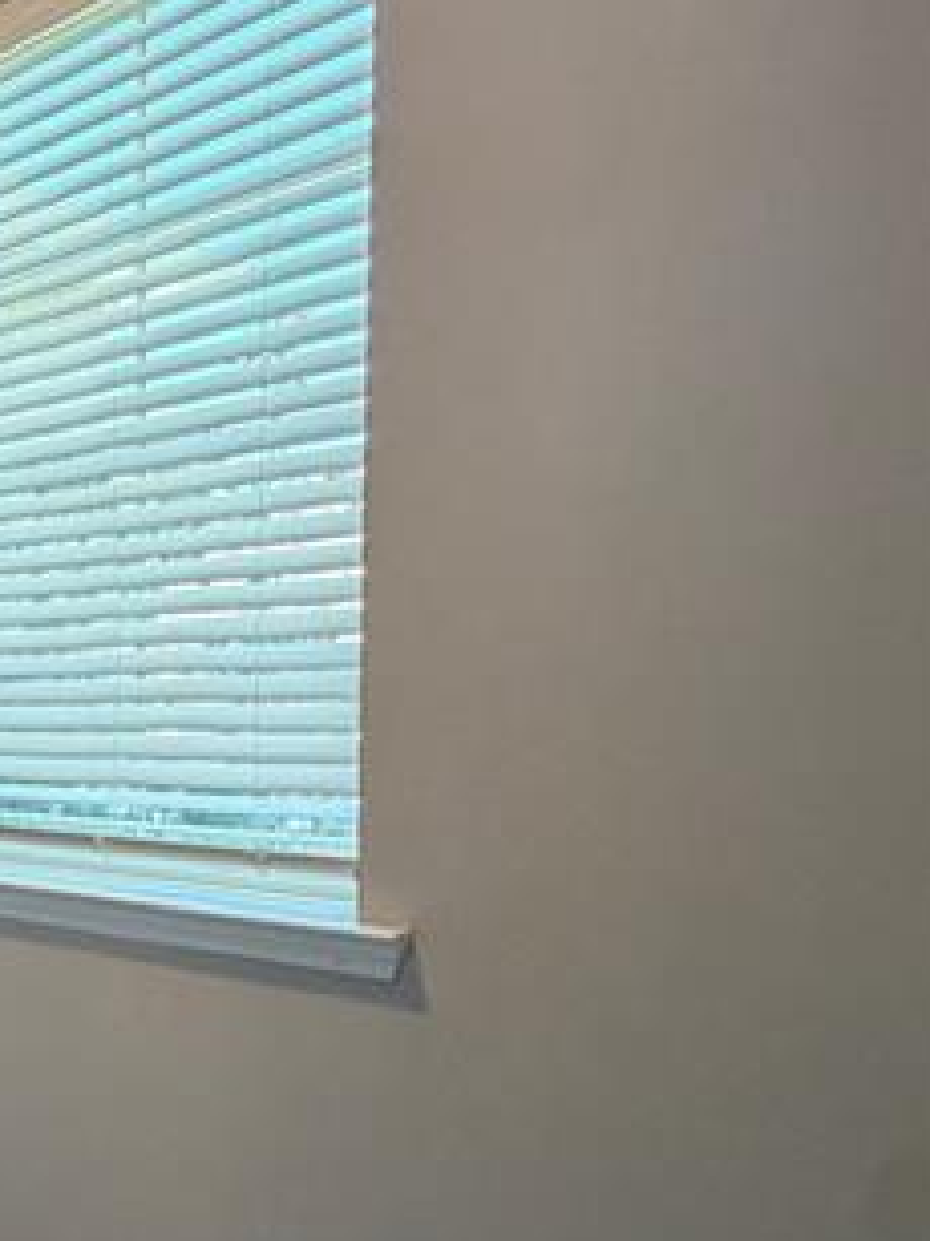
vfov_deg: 51.6
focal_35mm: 35
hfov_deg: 32.8
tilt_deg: -6.1
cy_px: 837
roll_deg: +2.6
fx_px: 1255
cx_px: -210
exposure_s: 1/120
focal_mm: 2.22
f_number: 2.2
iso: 320
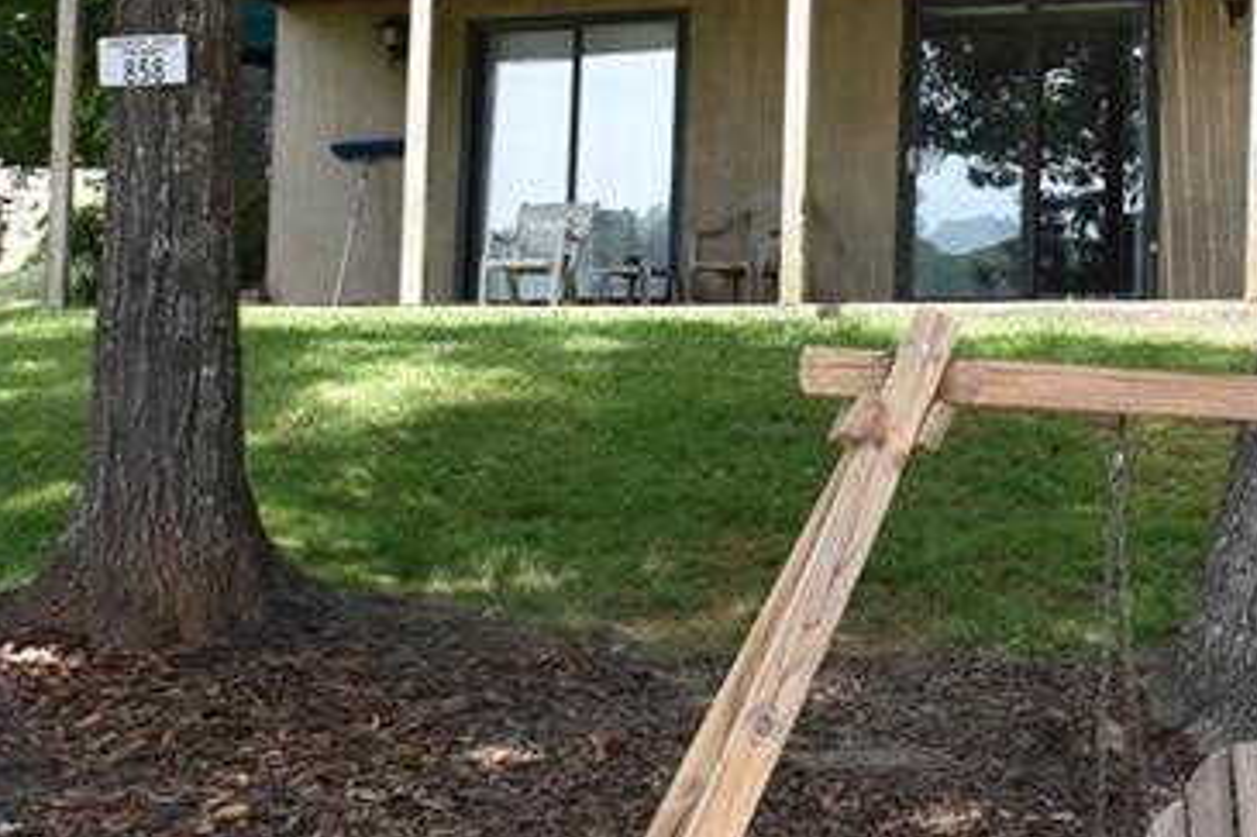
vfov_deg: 15.4
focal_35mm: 88
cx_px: 895
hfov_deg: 22.9
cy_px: 251
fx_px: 3085
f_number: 7.1
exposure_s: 1/200
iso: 400
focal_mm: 21
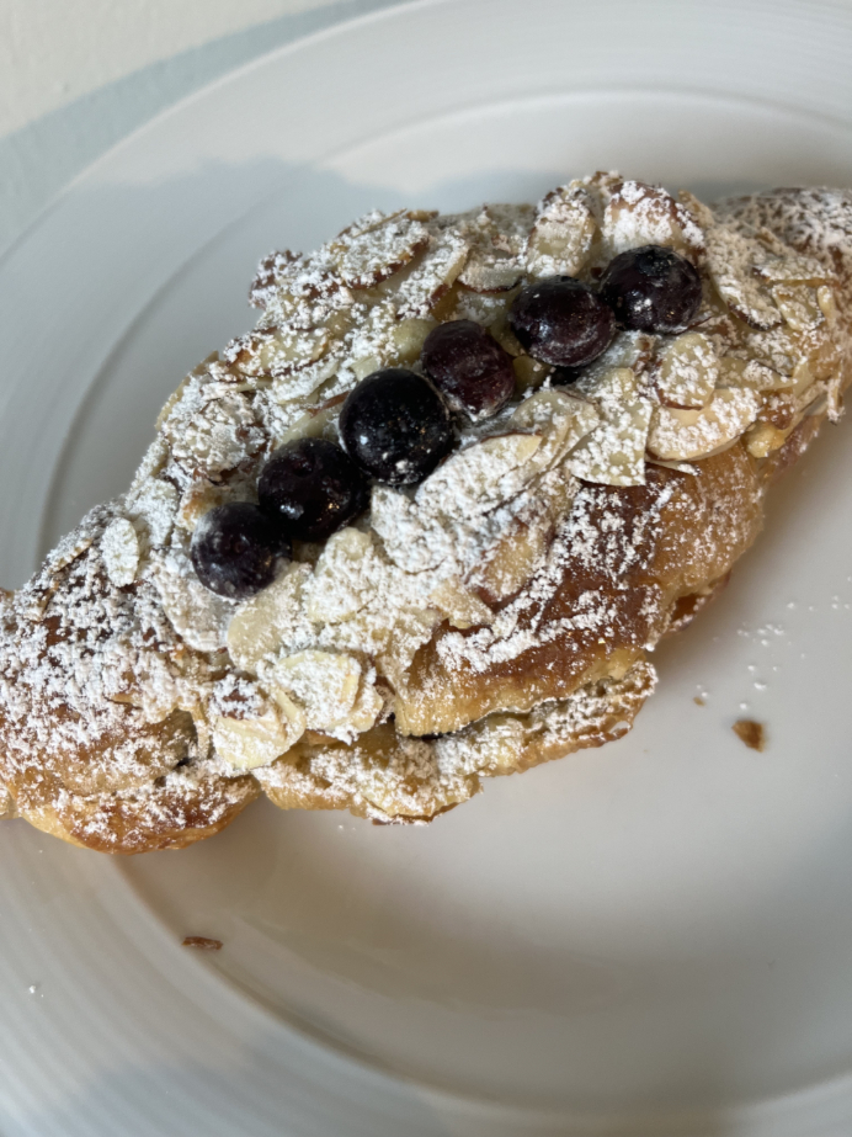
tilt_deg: -49.9
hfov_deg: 53.1
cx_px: 426
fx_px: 853
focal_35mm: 26
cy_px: 568
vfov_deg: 67.3
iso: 80
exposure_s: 1/60
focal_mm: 5.1
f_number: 1.6
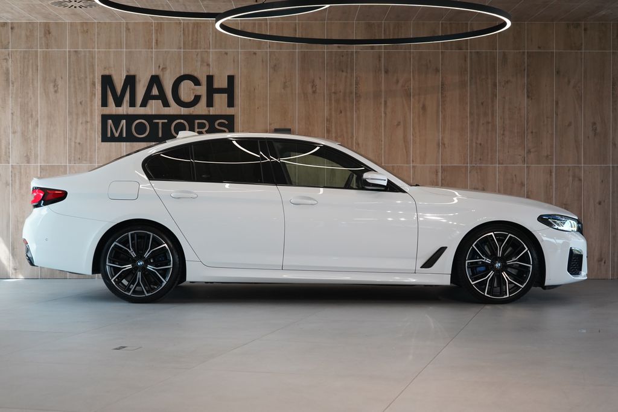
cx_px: 309
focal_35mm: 63
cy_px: 206
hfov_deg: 31.9
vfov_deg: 21.6
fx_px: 1082
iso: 2000
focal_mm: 63
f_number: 5.6
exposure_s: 1/160
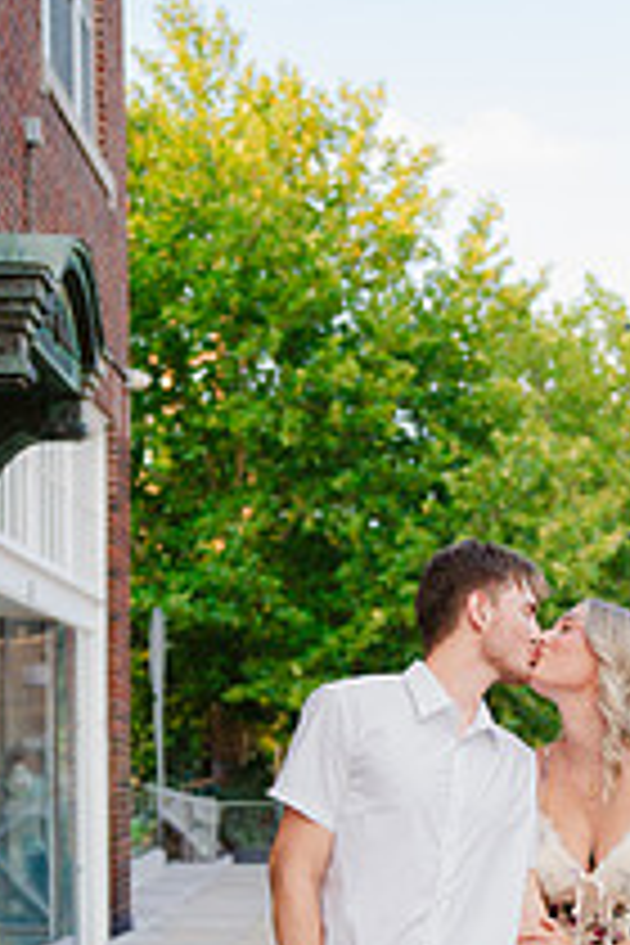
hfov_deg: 14.1
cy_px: 801
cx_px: 536
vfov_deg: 20.9
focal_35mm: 96
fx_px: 2520
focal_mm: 44.9
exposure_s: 1/250
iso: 250
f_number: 2.8
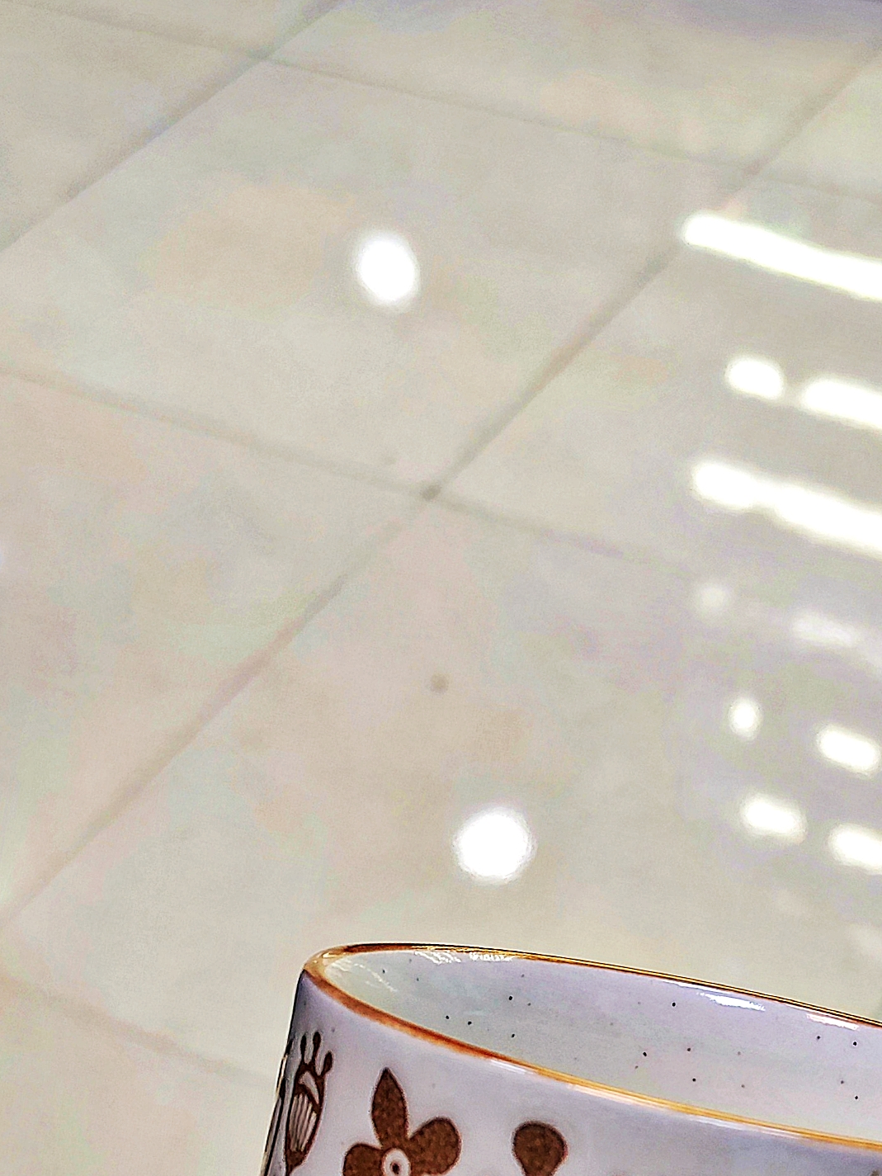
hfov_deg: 24.9
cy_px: 1084
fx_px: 1936
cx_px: 791
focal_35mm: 57
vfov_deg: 32.0
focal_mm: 5.59
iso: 75
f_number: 1.88
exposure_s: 1/100
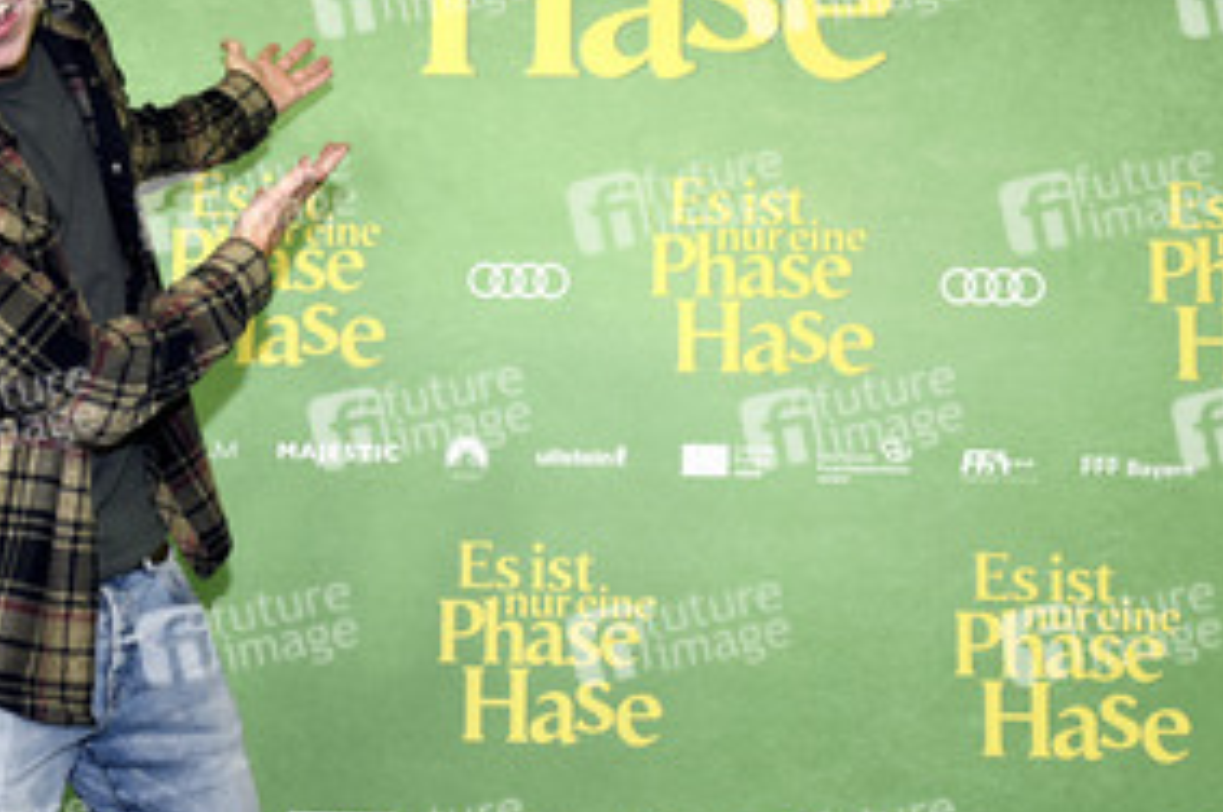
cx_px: 305
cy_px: 311
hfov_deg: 37.9
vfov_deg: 26.3
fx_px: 1731
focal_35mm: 51
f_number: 6.3
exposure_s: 1/125
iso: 500
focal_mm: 32
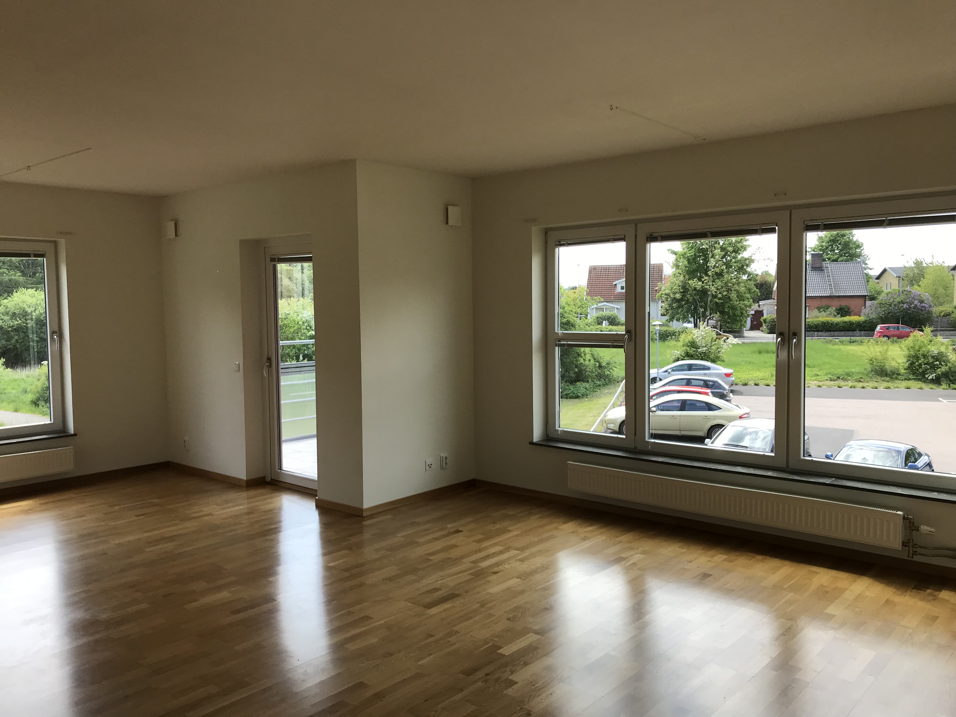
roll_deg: +1.1
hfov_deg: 63.4
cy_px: 358
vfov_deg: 49.7
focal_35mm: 28
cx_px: 478
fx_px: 773
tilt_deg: -3.6
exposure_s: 1/402
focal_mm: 3.99
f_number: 1.8
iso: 20
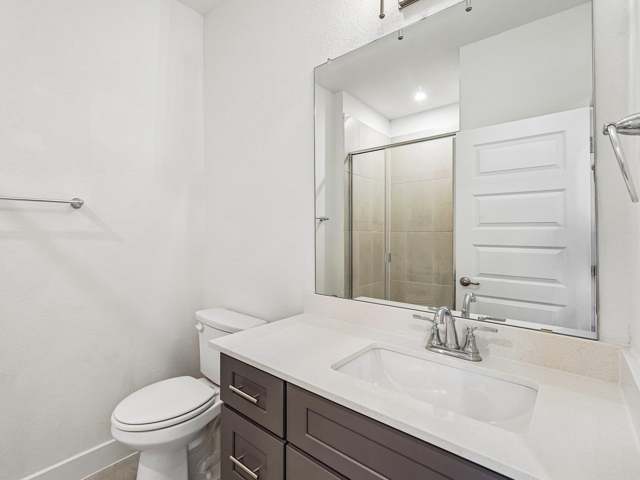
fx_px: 296
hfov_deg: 93.7
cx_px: 267
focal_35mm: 16
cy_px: 233
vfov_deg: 78.1
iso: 400
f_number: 8
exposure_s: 1/13
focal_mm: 14
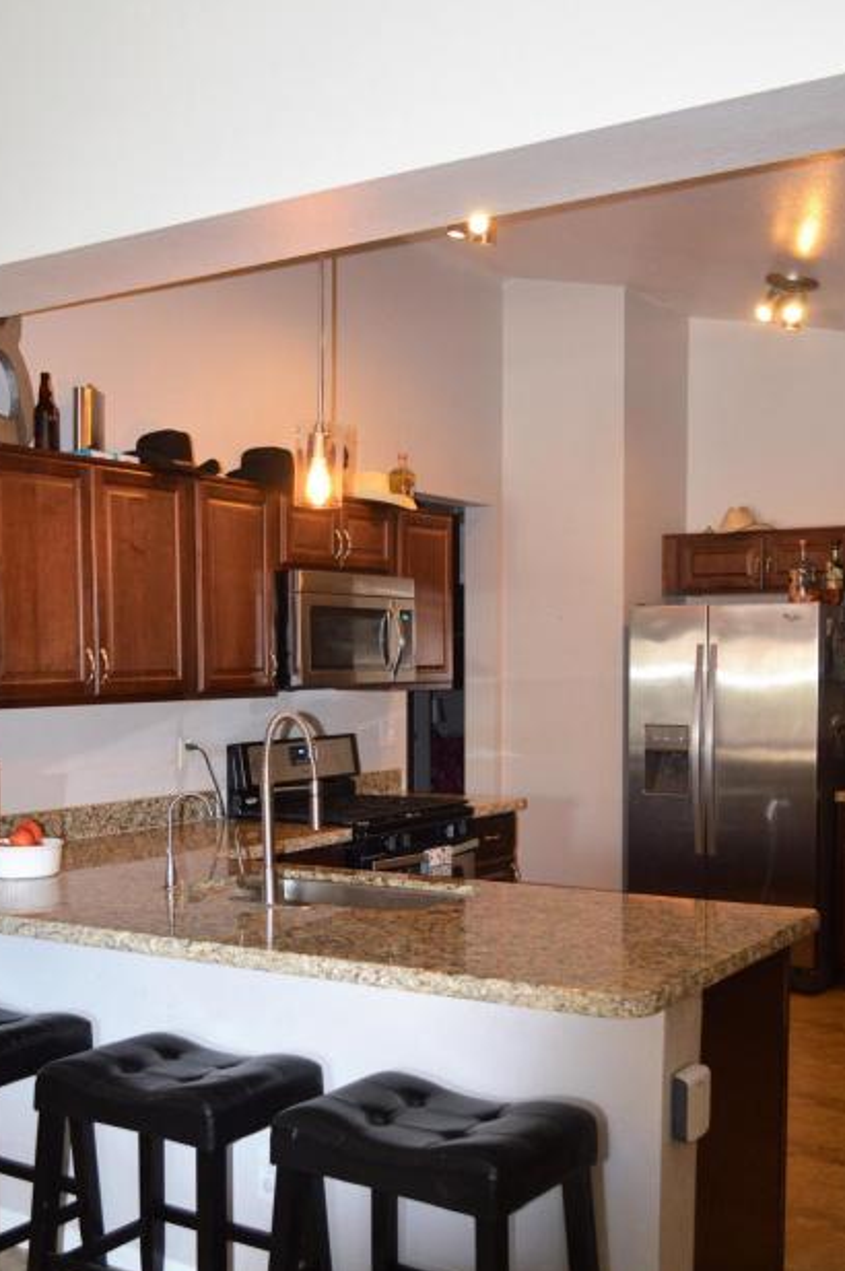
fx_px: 1447
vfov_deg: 47.3
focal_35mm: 41
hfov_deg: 32.6
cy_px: 736
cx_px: 429
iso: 720
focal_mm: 22
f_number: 3.8
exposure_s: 1/60
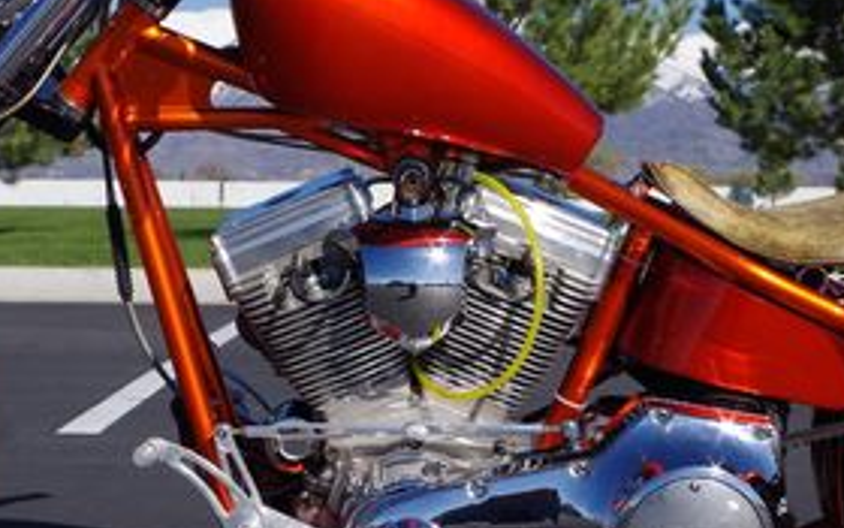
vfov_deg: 15.5
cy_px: 228
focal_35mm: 84
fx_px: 1932
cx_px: 401
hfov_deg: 24.6
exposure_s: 1/400
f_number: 8
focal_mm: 24.38
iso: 100
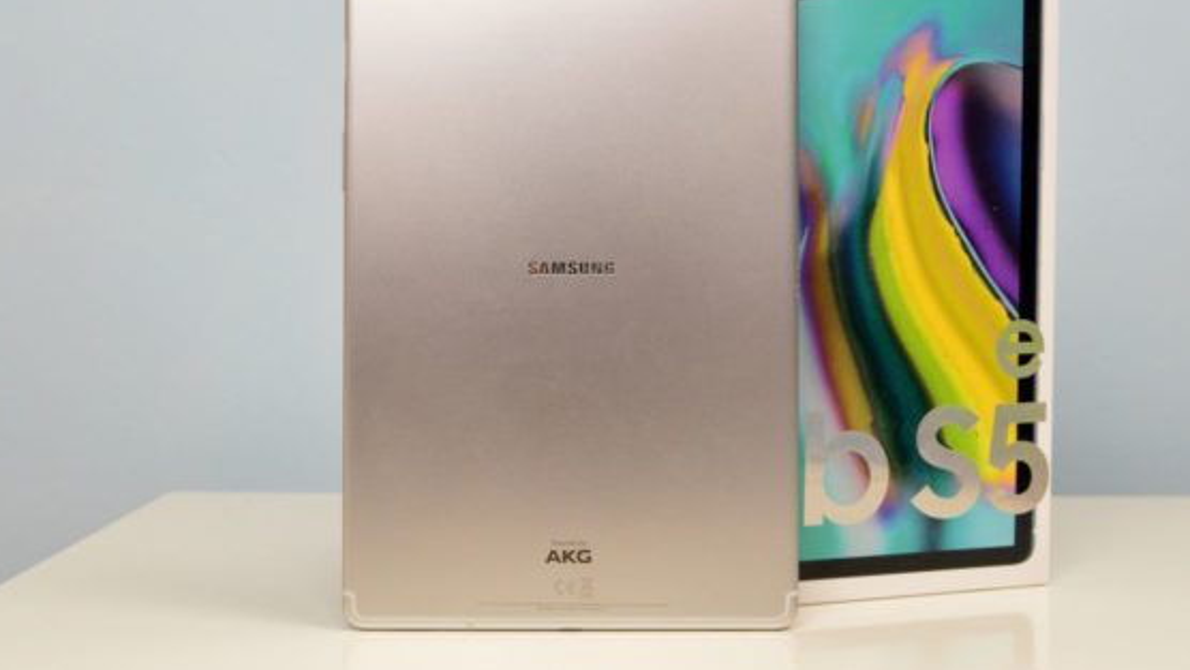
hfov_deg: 34.3
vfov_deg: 19.7
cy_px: 269
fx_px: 1925
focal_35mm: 61
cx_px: 625
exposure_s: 1/20
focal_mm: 36
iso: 1600
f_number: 10
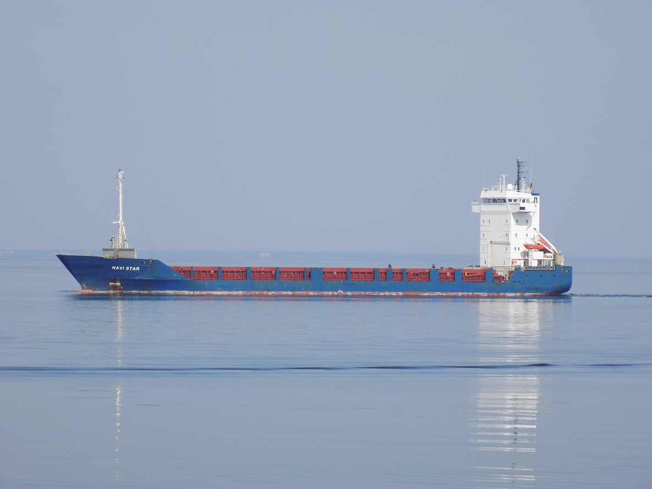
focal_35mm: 259
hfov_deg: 7.6
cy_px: 244
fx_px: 4879
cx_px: 326
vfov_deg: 5.7
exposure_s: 1/400
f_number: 5.7
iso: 80
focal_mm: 46
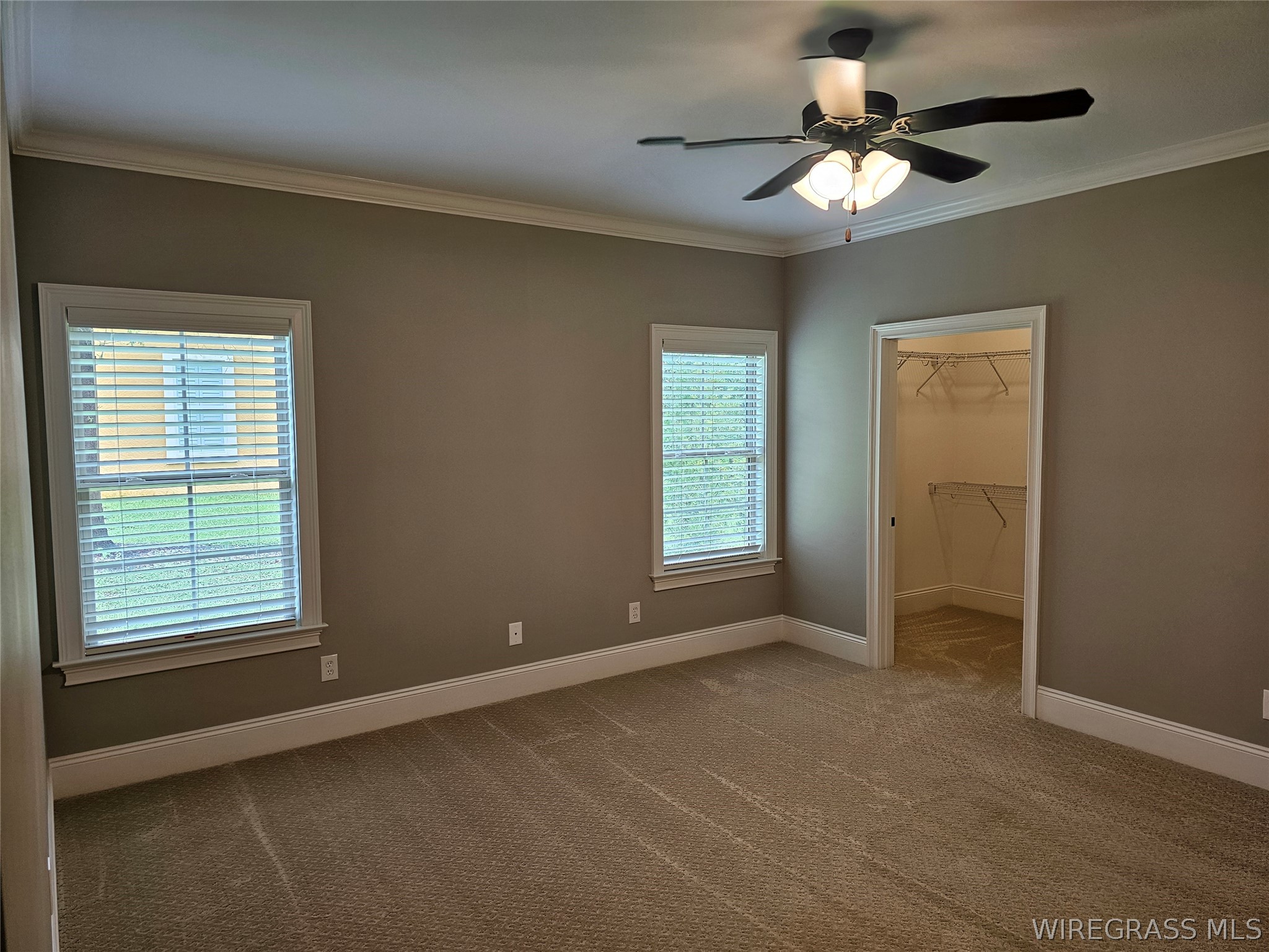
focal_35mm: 23
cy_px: 476
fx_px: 843
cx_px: 634
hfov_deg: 73.9
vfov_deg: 58.9
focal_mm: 6.3
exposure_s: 1/120
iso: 125
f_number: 1.7
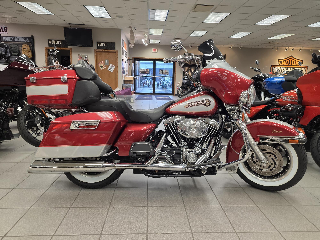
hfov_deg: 73.9
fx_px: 213
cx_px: 160
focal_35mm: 23
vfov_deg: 58.9
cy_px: 120
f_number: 1.7
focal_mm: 6.25
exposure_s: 1/120
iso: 200
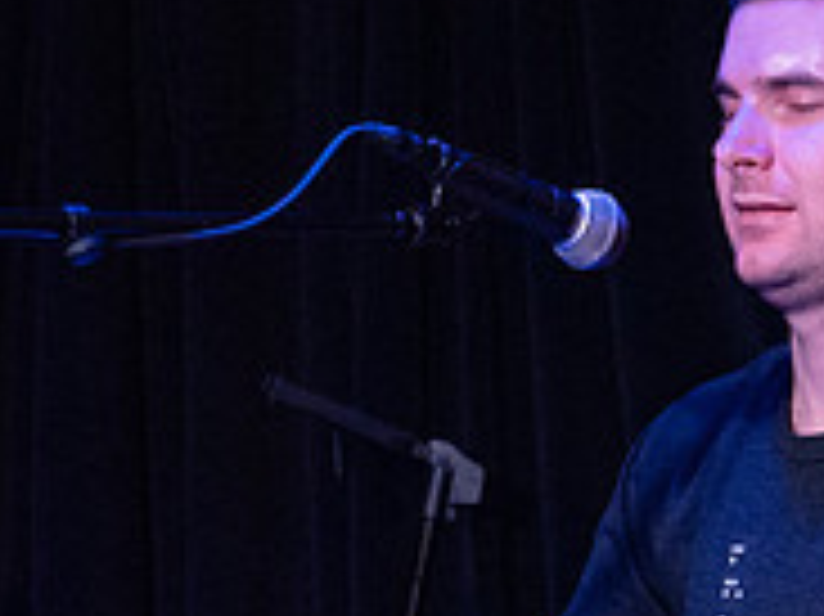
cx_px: 356
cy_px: 618
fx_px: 7684
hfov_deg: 6.1
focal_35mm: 323
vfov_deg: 4.6
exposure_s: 1/80
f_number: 6.3
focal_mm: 106
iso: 10000
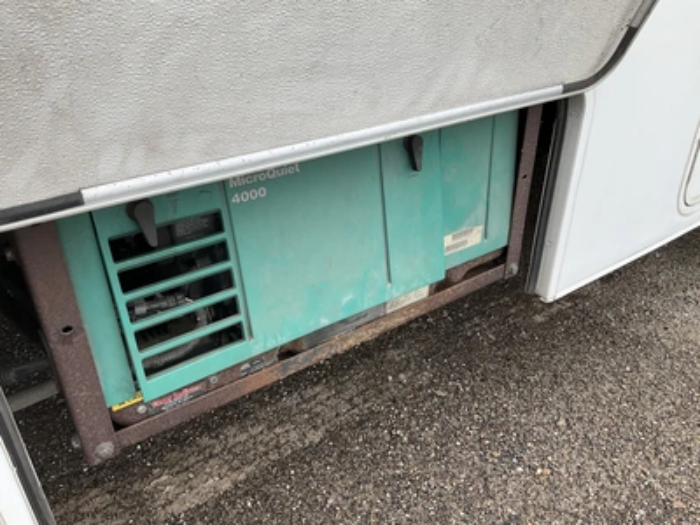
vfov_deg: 48.2
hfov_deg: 61.7
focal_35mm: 29
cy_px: 262
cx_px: 350
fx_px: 586
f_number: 1.8
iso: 25
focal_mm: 3
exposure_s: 1/568
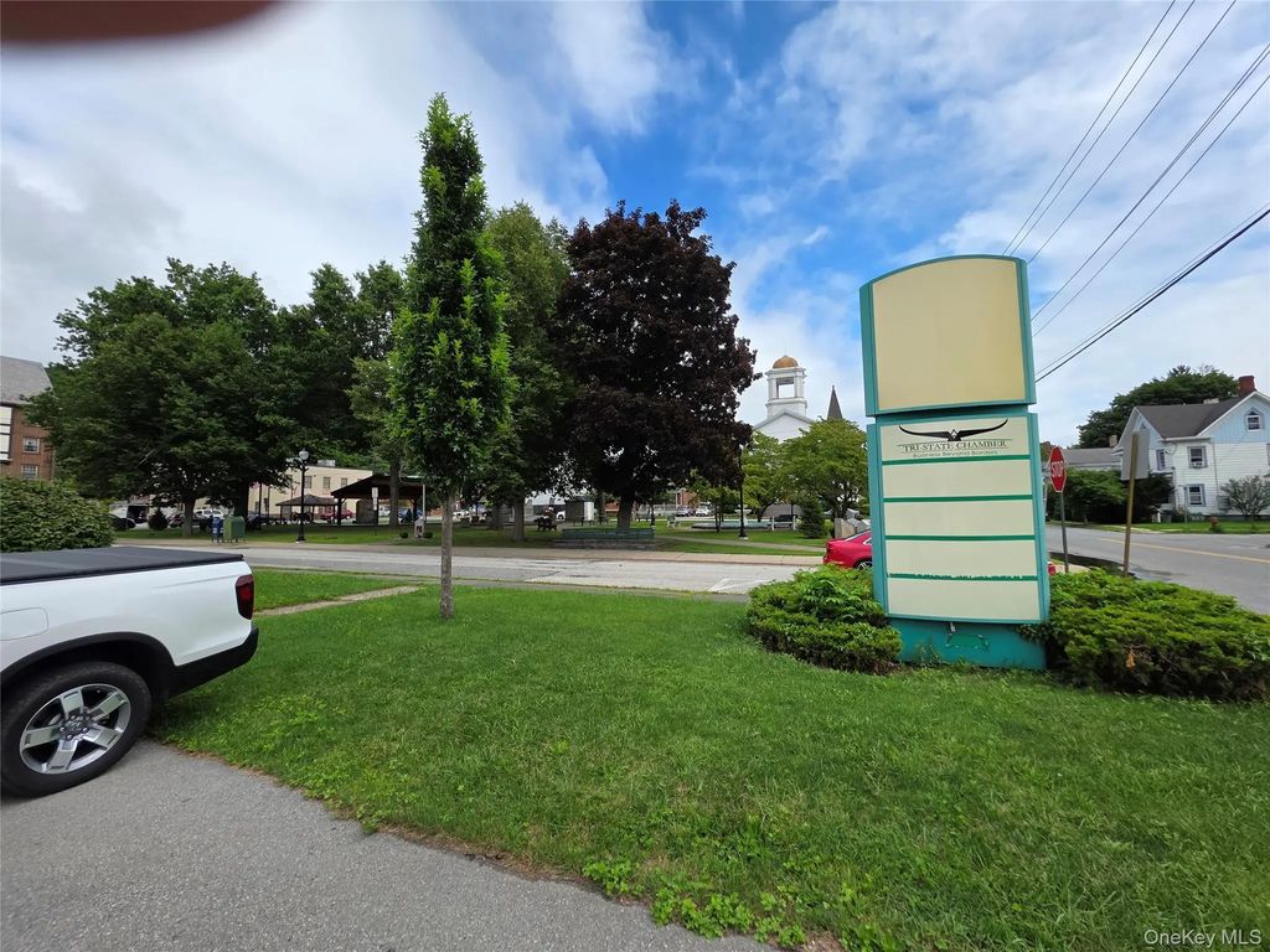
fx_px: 477
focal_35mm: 13
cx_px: 635
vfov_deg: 89.9
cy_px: 476
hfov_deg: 106.2
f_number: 1.9
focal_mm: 2.2
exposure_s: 1/2077
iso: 40
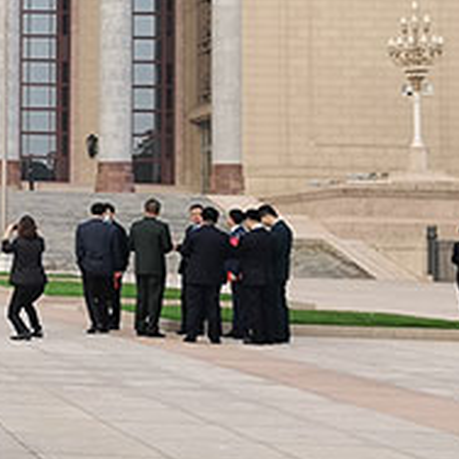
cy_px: 170
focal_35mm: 89
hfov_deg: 16.7
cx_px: -332
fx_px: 1335
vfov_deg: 19.5
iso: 50
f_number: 1.9
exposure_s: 1/567
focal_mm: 4.94
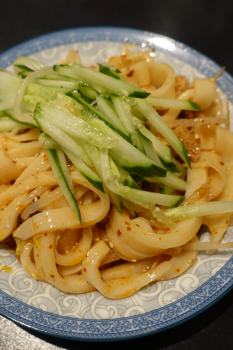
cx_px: 88
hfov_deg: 35.8
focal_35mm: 37
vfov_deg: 51.9
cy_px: 175
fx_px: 359
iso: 125
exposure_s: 1/30
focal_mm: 8.8
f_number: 2.2
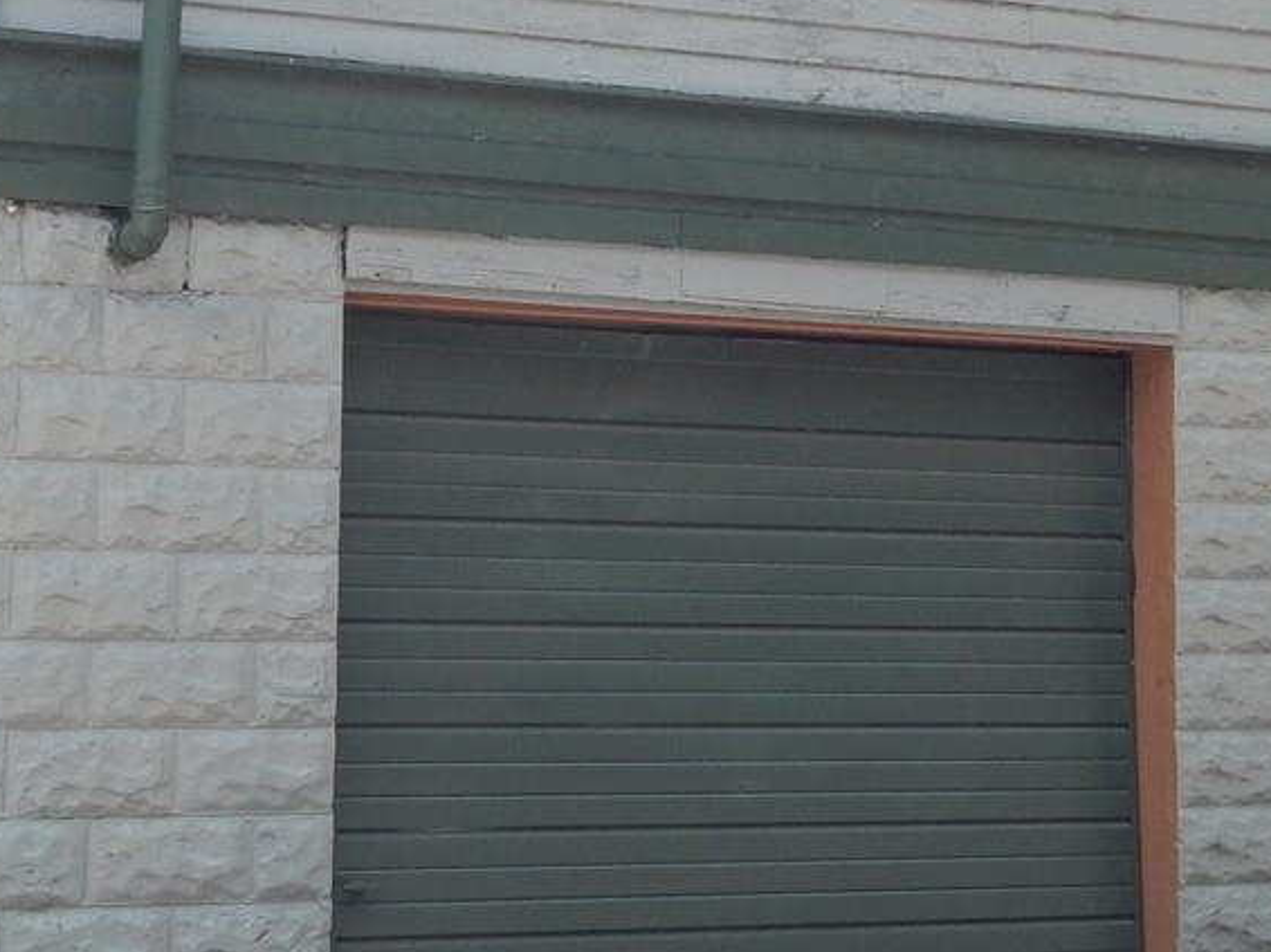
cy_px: 198
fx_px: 3633
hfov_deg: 19.8
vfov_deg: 14.8
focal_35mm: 99
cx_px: 685
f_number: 3.3
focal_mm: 6.1
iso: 125
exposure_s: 1/400
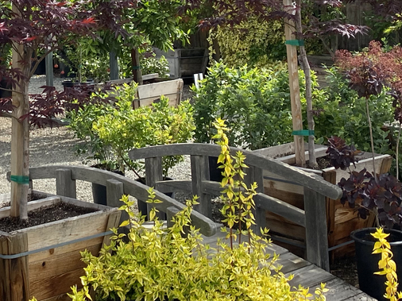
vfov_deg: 19.1
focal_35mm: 74
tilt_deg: +4.4
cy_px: -29
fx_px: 859
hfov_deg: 25.7
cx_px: 54
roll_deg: +3.3
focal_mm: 4.25
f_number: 1.8
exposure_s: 1/1629
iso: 32
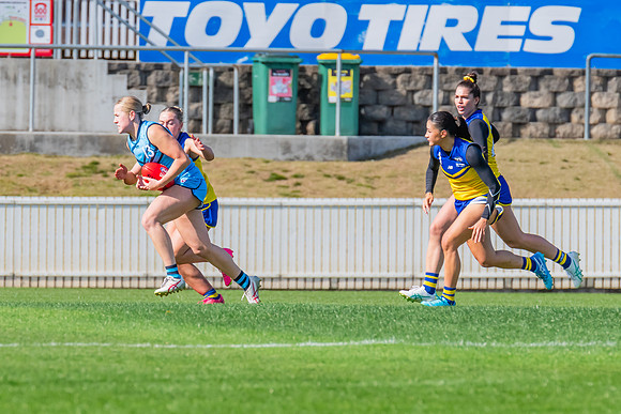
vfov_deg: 1.9
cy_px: 189
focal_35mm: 718
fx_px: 12389
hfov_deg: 2.9
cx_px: 169
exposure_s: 1/1250
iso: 800
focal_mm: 420
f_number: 9
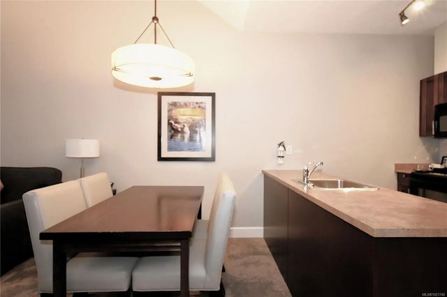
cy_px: 148
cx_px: 224
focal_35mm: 17
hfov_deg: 92.5
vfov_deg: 69.6
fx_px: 214
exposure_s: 1/60
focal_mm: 11.5
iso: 1400
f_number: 5.6
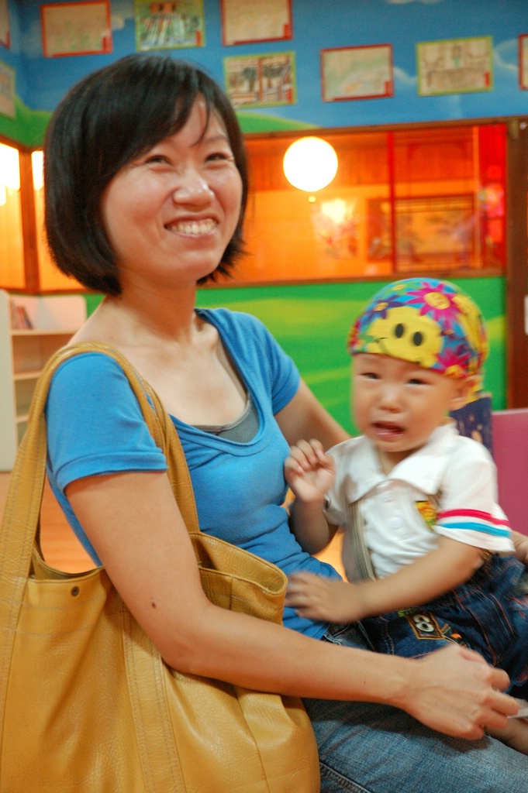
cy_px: 396
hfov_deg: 29.8
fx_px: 992
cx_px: 264
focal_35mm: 45
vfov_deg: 43.6
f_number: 2.8
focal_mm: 30
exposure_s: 1/20
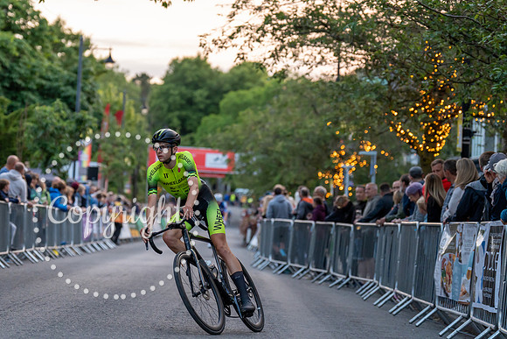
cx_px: 194
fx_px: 1824
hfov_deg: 15.8
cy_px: 130
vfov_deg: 10.6
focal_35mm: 130
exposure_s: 1/1000
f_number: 2.8
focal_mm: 105
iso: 2000
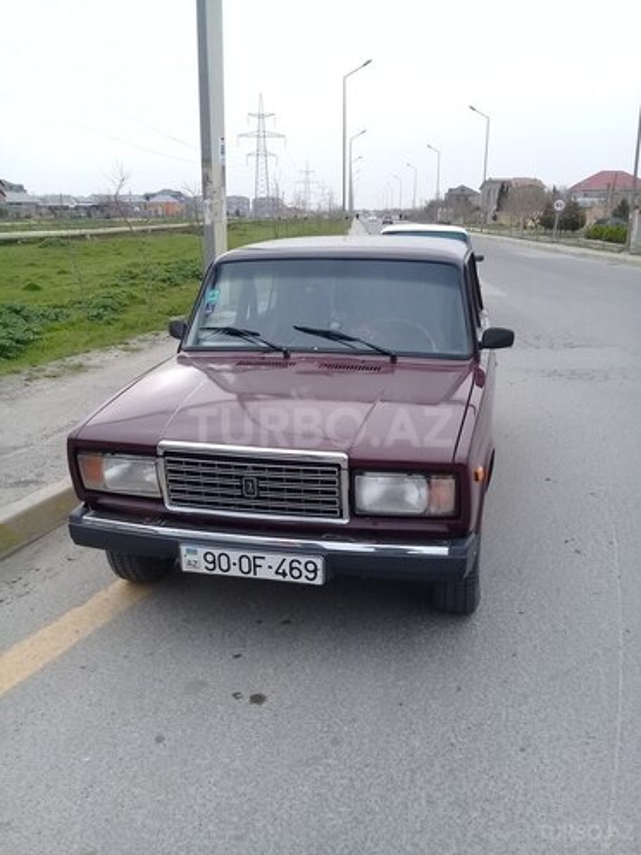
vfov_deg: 58.4
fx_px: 765
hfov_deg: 45.4
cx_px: 320
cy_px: 428
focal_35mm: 31
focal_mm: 3.3
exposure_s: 1/174
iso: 50
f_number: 2.2
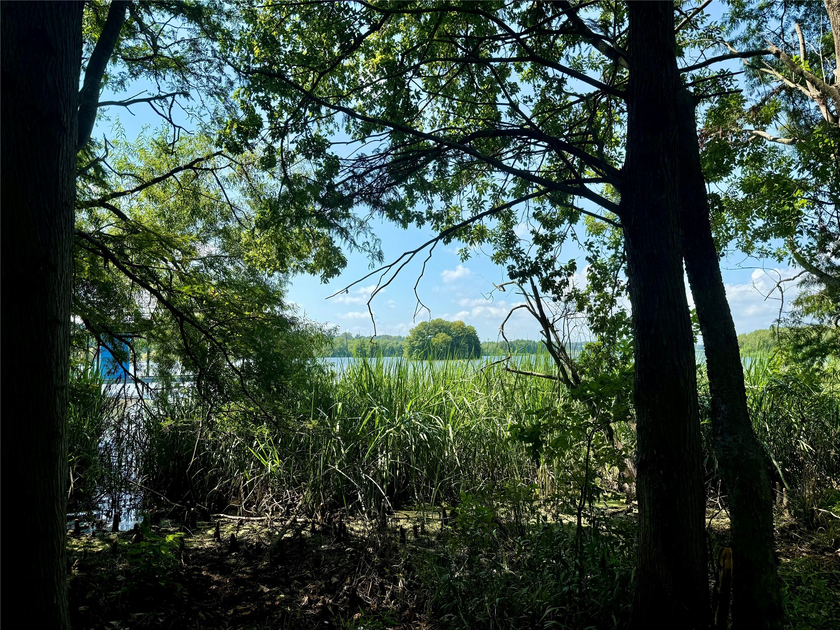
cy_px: 315
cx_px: 420
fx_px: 582
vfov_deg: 56.8
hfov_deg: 71.6
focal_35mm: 24
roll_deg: +0.6
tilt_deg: +2.8
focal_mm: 6.76
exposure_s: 1/1923
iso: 80
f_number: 1.78
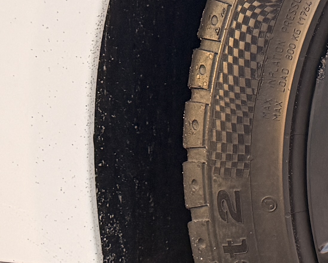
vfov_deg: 12.6
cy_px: 124
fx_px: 1184
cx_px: 749
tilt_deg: -4.3
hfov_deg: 12.7
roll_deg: -1.8
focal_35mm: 122
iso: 200
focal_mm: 6.76
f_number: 1.78
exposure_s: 1/81
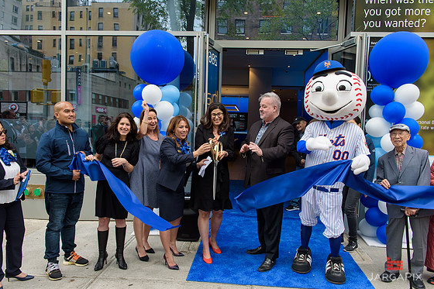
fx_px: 349
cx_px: 217
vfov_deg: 44.9
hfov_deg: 63.7
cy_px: 148
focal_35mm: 29
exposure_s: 1/250
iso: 200
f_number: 5
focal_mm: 28
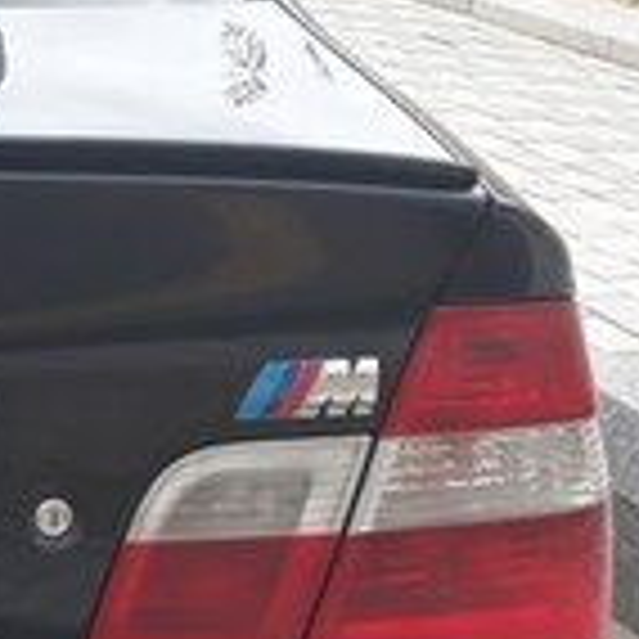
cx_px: -634
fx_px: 2318
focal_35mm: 111
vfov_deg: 15.6
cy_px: 488
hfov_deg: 13.5
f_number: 1.9
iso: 40
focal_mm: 3.6
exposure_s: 1/50
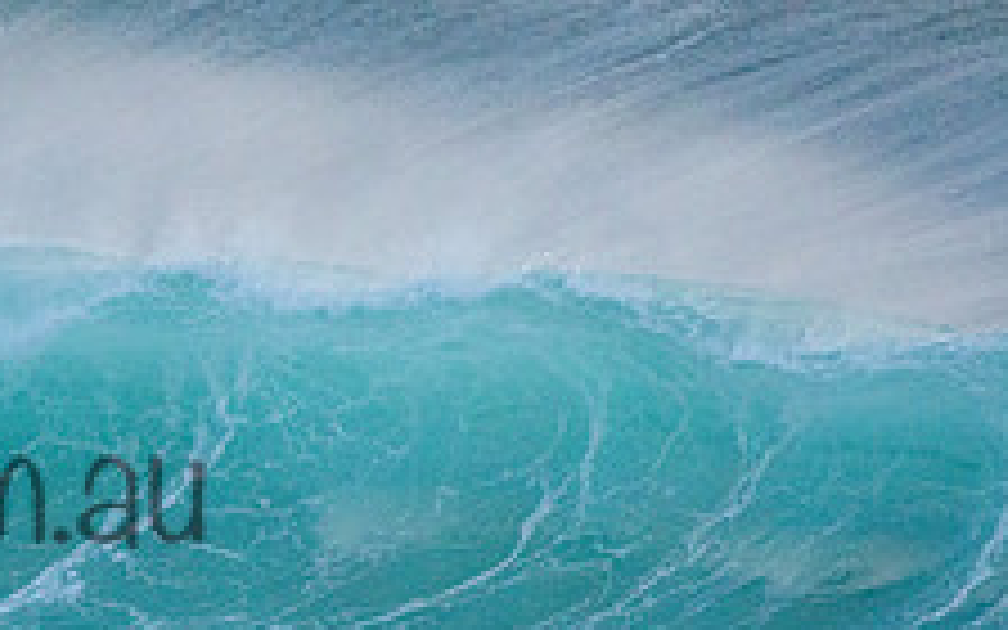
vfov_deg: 0.8
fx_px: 44531
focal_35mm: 1621
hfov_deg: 1.3
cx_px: -373
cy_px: 339
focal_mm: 500
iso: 1600
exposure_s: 1/2000
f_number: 5.6
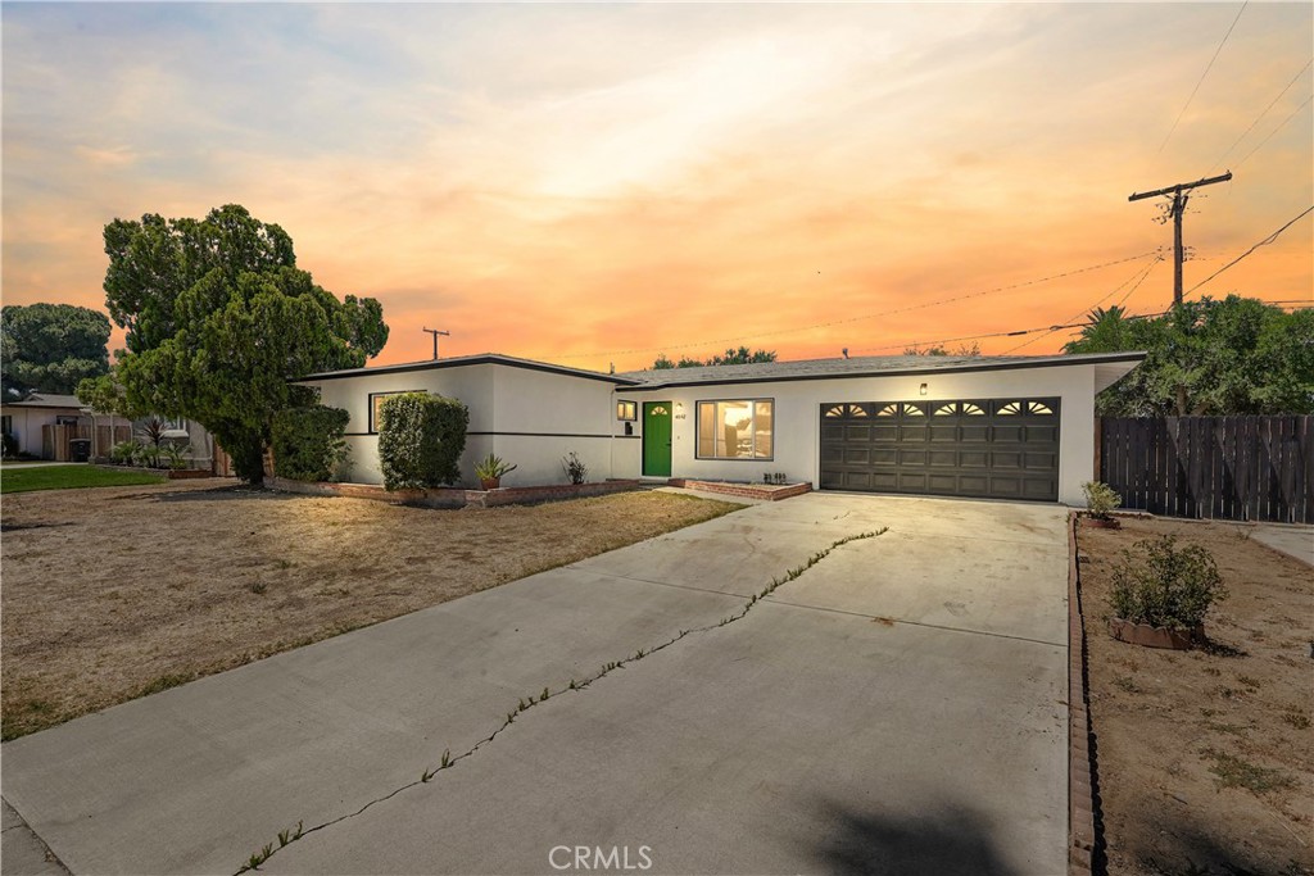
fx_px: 584
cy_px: 438
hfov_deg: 96.7
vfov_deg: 73.8
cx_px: 657
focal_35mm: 16
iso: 100
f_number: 11
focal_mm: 16
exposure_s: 1/125
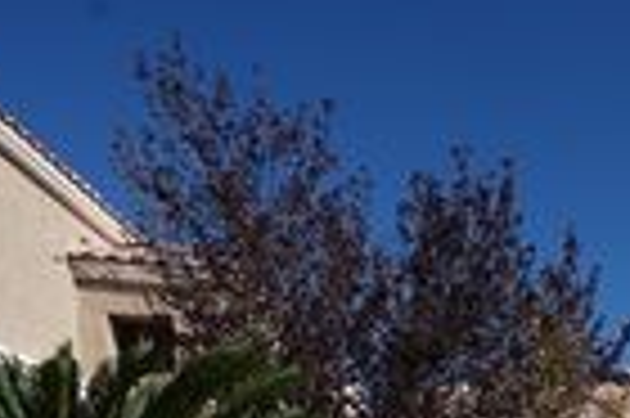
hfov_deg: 35.3
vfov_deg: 24.2
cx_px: 765
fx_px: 752
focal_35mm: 43
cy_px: 631
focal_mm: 12
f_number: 10
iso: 50
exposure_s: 1/125
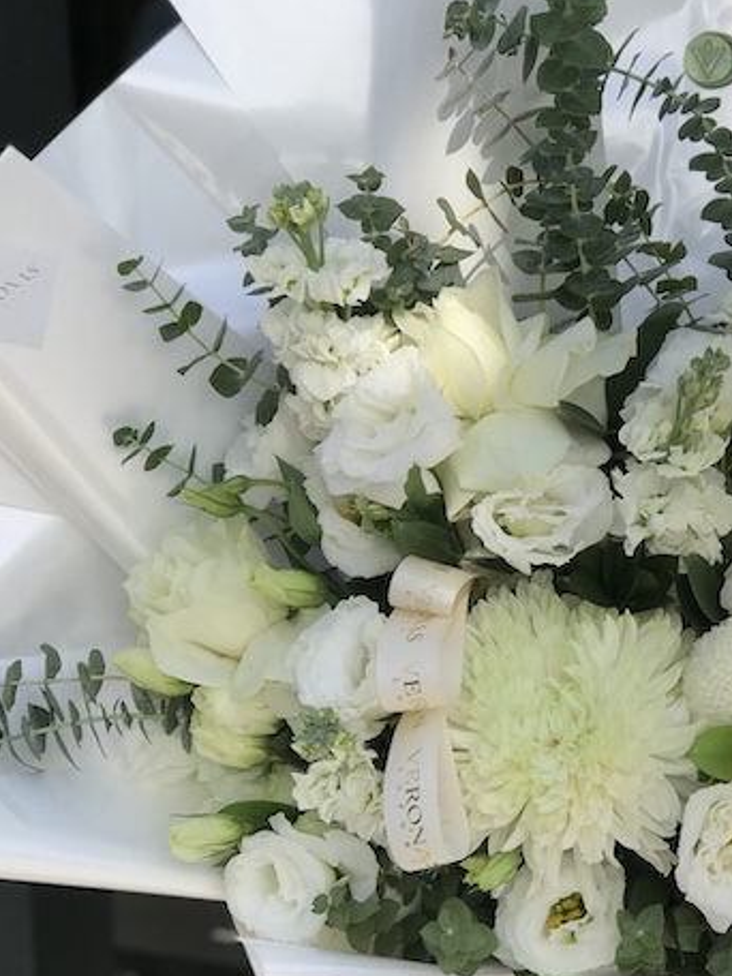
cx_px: 666
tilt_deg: -10.4
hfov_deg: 12.3
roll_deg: +0.4
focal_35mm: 120
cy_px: 471
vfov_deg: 16.4
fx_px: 3383
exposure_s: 1/595
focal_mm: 6.6
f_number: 2.8
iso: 20
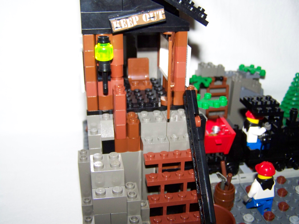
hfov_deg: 49.0
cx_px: 150
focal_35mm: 38
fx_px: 328
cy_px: 112
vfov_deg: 37.7
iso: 200
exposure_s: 1/30
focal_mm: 6.3
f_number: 2.8
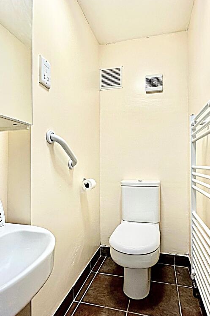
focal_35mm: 20
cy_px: 161
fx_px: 175
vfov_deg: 84.0
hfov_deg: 61.8
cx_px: 115
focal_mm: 2.22
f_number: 2.2
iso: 160
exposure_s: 1/100
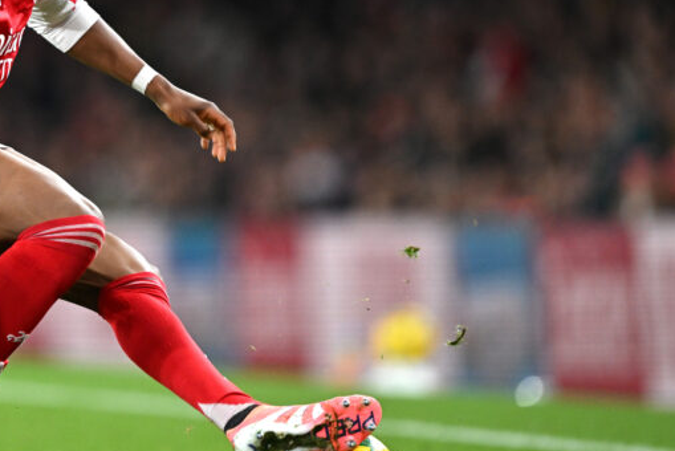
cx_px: 23
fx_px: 15083
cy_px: 117
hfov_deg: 2.6
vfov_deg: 1.7
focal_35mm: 804
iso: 2500
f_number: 2.8
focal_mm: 400
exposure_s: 1/1600
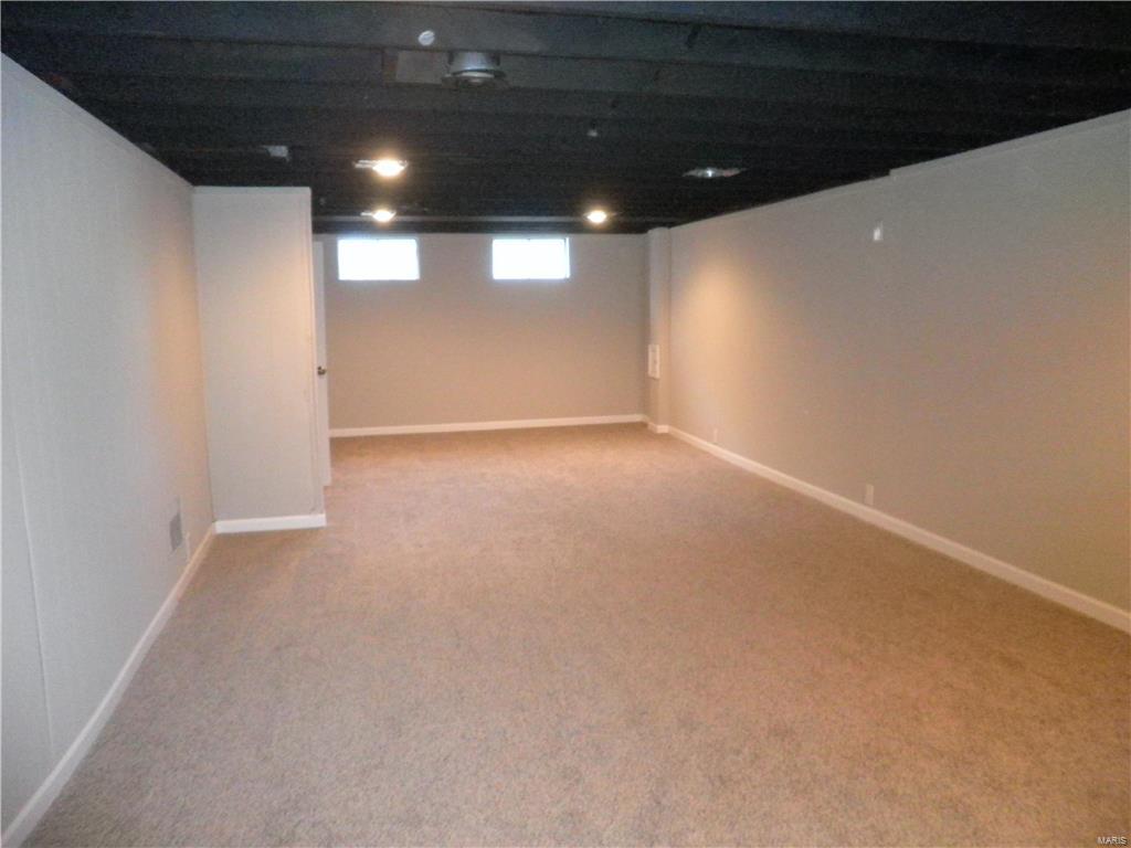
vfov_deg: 53.1
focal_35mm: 26
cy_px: 424
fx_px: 849
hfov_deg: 67.3
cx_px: 566
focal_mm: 4.65
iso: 800
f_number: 2.6
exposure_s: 1/40
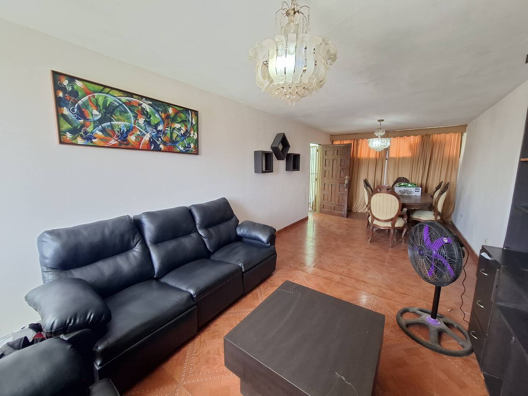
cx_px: 264
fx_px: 198
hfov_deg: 106.2
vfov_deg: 89.9
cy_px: 198
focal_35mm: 13
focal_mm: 1.74
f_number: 2.2
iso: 160
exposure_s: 1/40
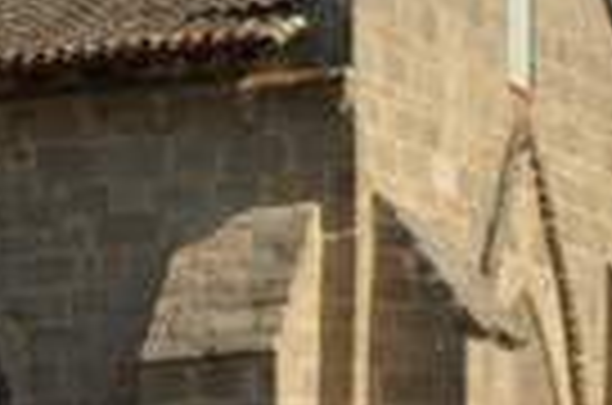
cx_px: -540
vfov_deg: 4.5
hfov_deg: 6.7
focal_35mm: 300
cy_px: 860
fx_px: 5088
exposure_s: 1/250
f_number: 13
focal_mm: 34
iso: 200
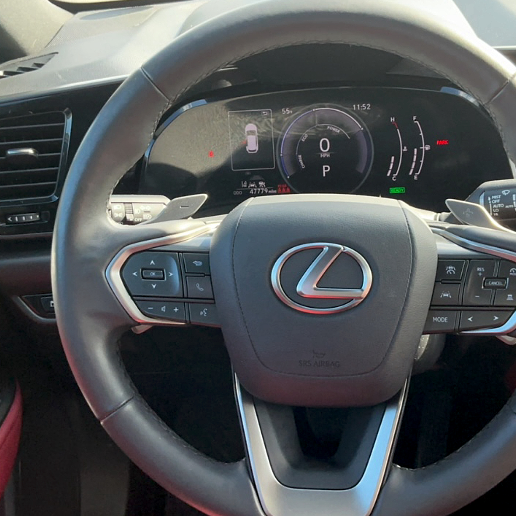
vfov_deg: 46.0
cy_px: 254
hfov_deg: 45.8
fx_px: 607
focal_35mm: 36
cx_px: 304
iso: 80
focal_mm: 3
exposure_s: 1/120
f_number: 1.8
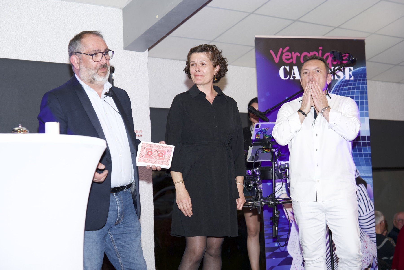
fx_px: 741
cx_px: 202
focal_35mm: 66
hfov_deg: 30.5
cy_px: 135
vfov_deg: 20.6
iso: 640
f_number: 4.5
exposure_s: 1/60
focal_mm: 66
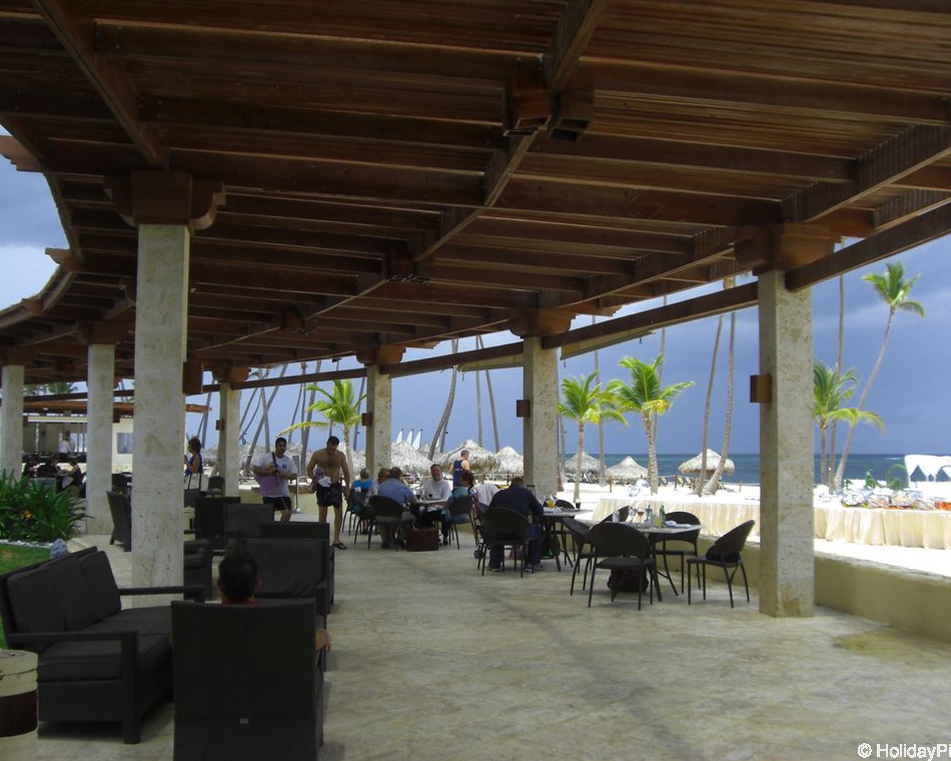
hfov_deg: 45.8
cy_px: 383
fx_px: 1126
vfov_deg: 37.3
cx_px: 491
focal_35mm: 40
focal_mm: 6.2
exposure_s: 1/125
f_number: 8
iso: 100
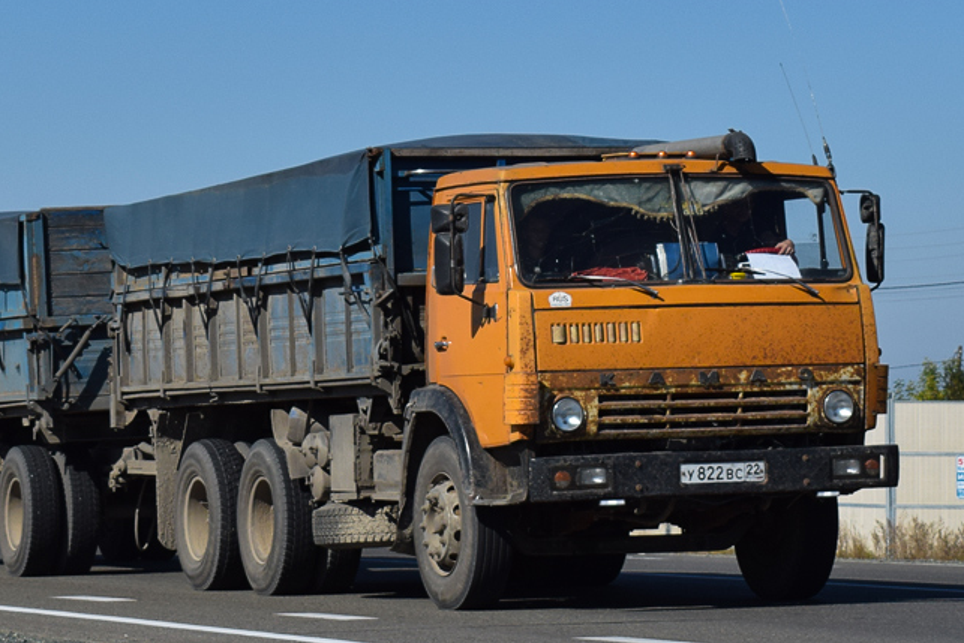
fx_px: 3373
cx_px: 405
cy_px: 181
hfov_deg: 16.3
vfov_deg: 10.9
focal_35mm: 126
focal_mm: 45
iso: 200
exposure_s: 1/1000
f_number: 8
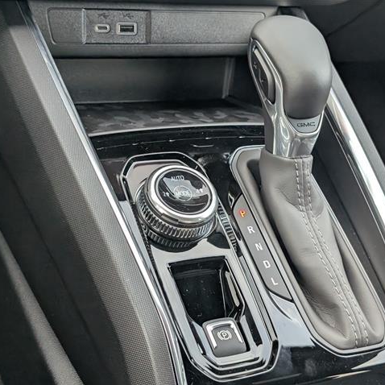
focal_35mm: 58
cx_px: 228
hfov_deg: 29.5
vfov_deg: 29.6
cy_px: 192
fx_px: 730
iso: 373
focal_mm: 6.9
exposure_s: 1/714
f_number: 1.68
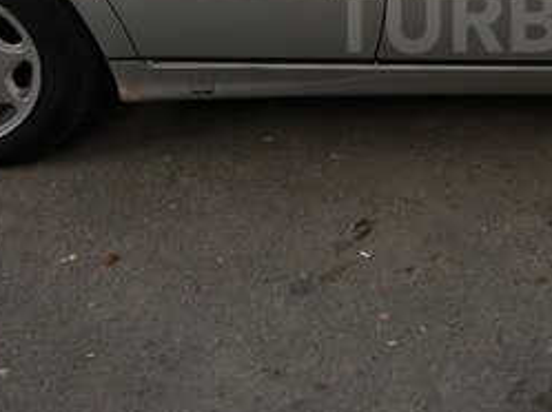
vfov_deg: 18.7
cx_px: 556
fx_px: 1226
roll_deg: +0.1
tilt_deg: -18.4
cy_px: 19
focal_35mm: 77
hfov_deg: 24.2
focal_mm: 4.15
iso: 25
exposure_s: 1/211
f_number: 2.2
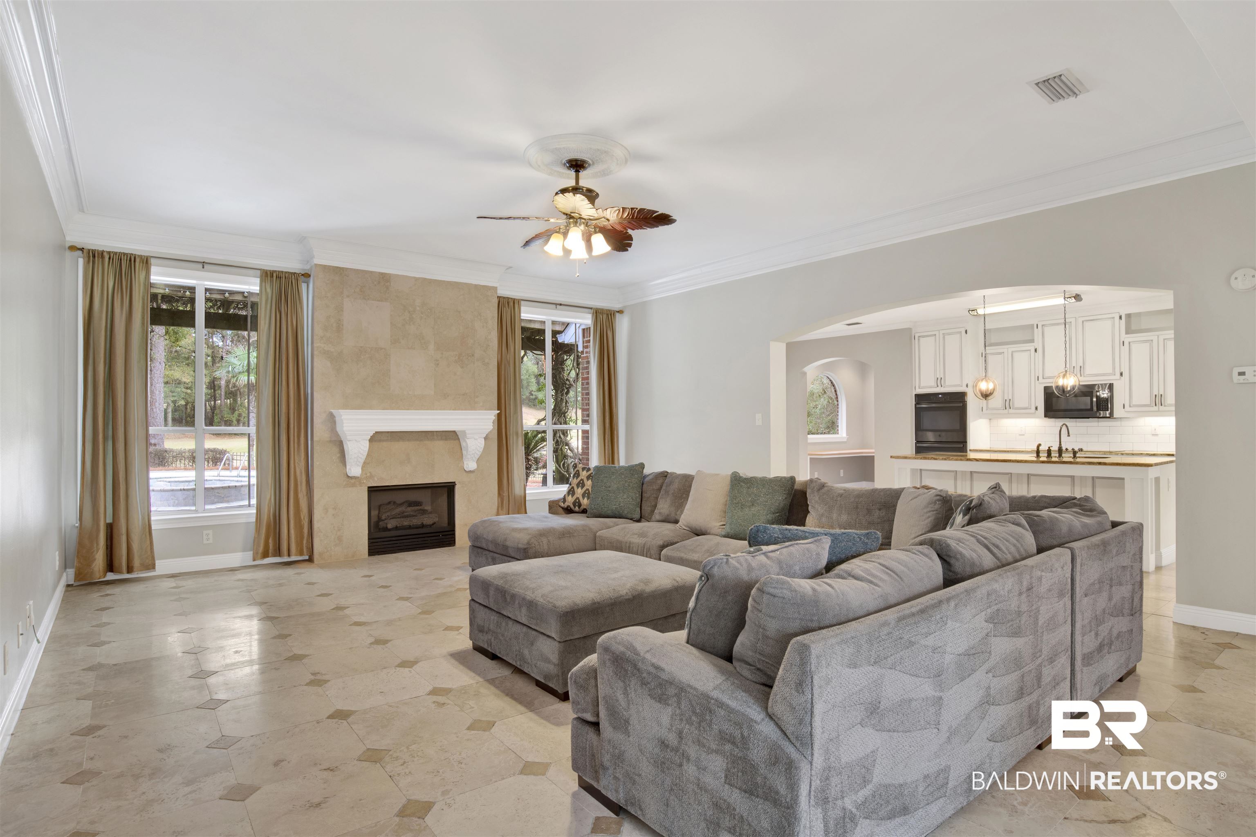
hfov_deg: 90.0
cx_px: 628
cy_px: 418
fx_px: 628
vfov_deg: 67.4
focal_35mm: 18
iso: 200
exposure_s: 1/1.67
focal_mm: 18
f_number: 11
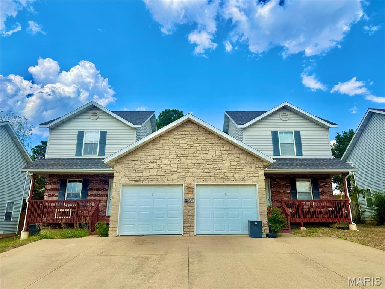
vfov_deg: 56.8
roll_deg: +0.2
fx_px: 267
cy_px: 144
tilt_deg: +15.6
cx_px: 192
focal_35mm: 24
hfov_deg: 71.6
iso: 80
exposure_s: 1/5714
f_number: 1.78
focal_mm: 6.76
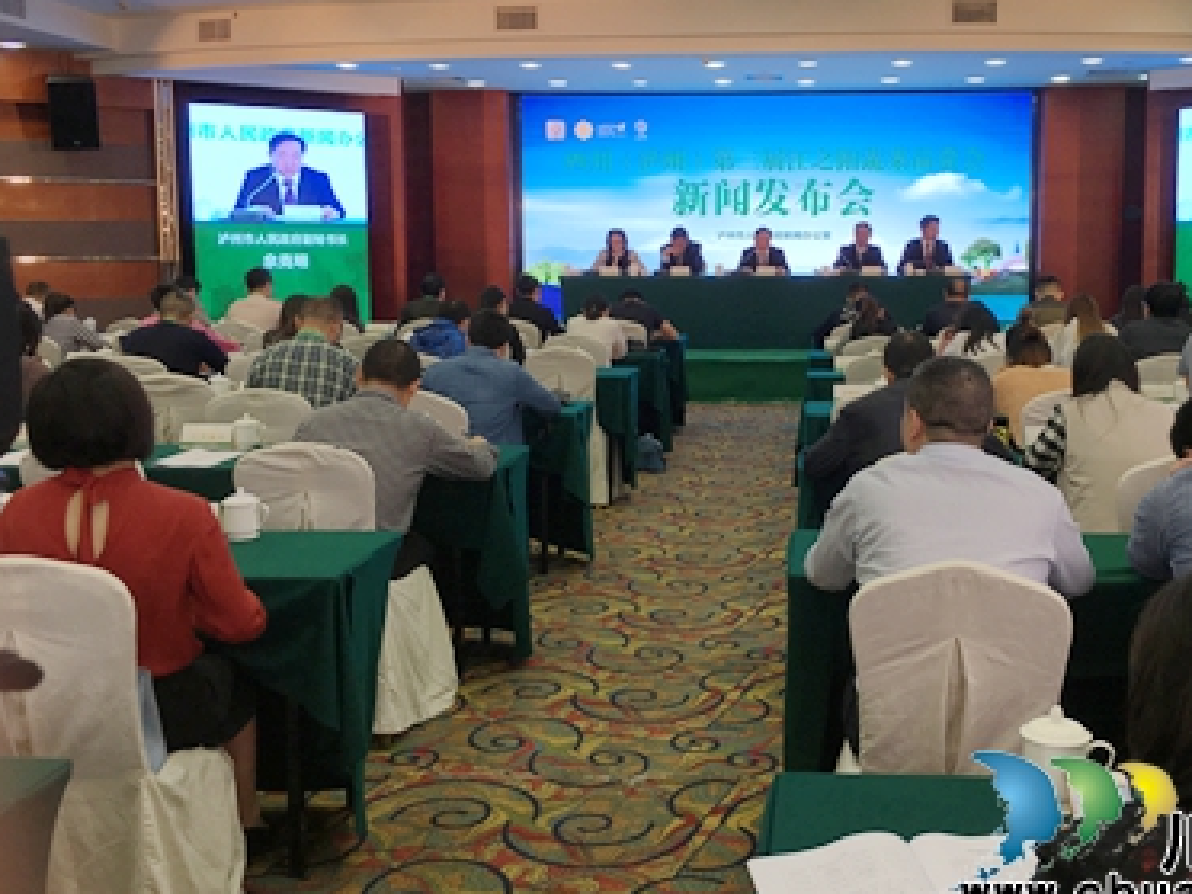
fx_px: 1343
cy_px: 383
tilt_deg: -4.6
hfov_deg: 47.3
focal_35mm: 39
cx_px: 759
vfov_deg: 36.7
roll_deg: -0.7
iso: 25
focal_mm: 4.15
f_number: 2.2
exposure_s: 1/50
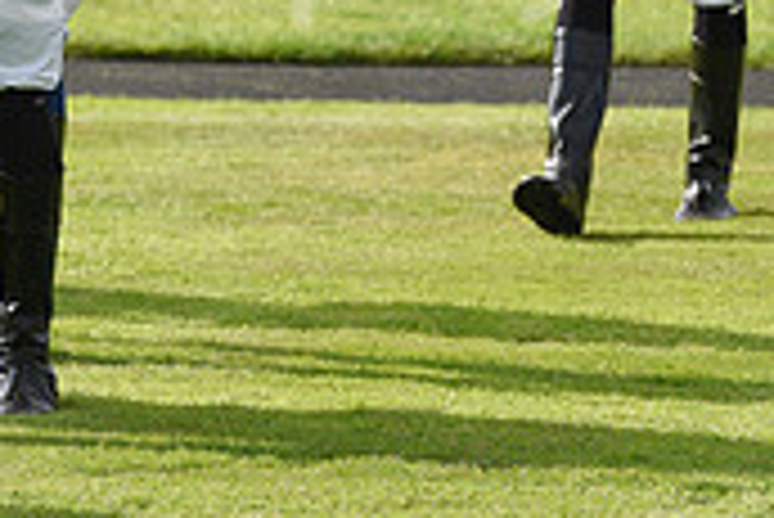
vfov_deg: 2.6
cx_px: 36
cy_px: -304
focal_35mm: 538
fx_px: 11576
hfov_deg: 3.8
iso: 400
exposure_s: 1/1600
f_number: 5.6
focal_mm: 160
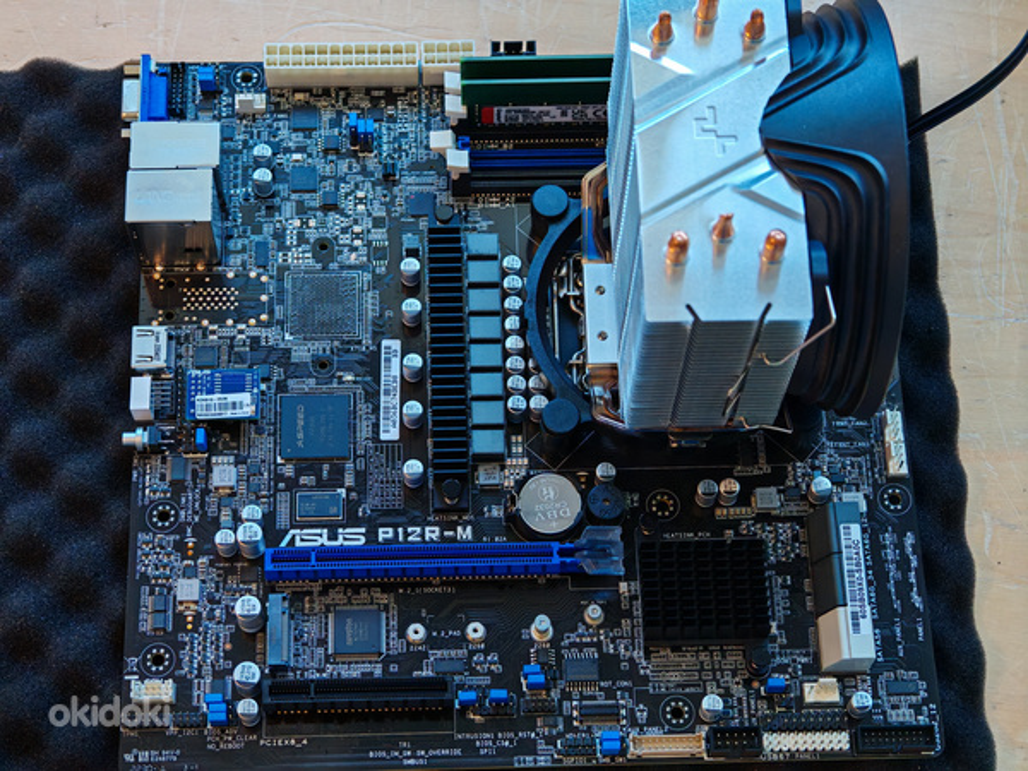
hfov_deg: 28.6
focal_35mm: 68
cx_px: 514
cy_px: 386
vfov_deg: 21.6
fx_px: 2019
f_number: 2.6
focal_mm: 15.38
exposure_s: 1/100
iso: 2000
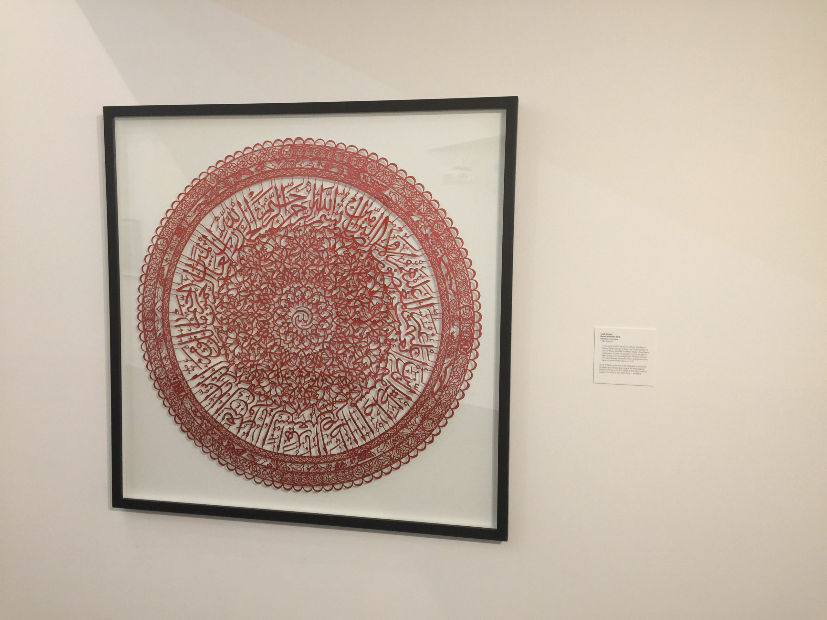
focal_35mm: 29
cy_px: 310
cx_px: 414
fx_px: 693
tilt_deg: -3.0
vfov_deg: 48.2
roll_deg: -1.0
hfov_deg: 61.7
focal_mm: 4.15
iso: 64
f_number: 2.2
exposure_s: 1/17
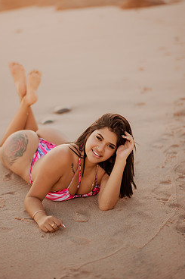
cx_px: 79
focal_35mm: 71
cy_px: 127
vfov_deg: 28.5
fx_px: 548
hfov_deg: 19.2
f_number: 1.4
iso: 125
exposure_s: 1/640
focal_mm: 58
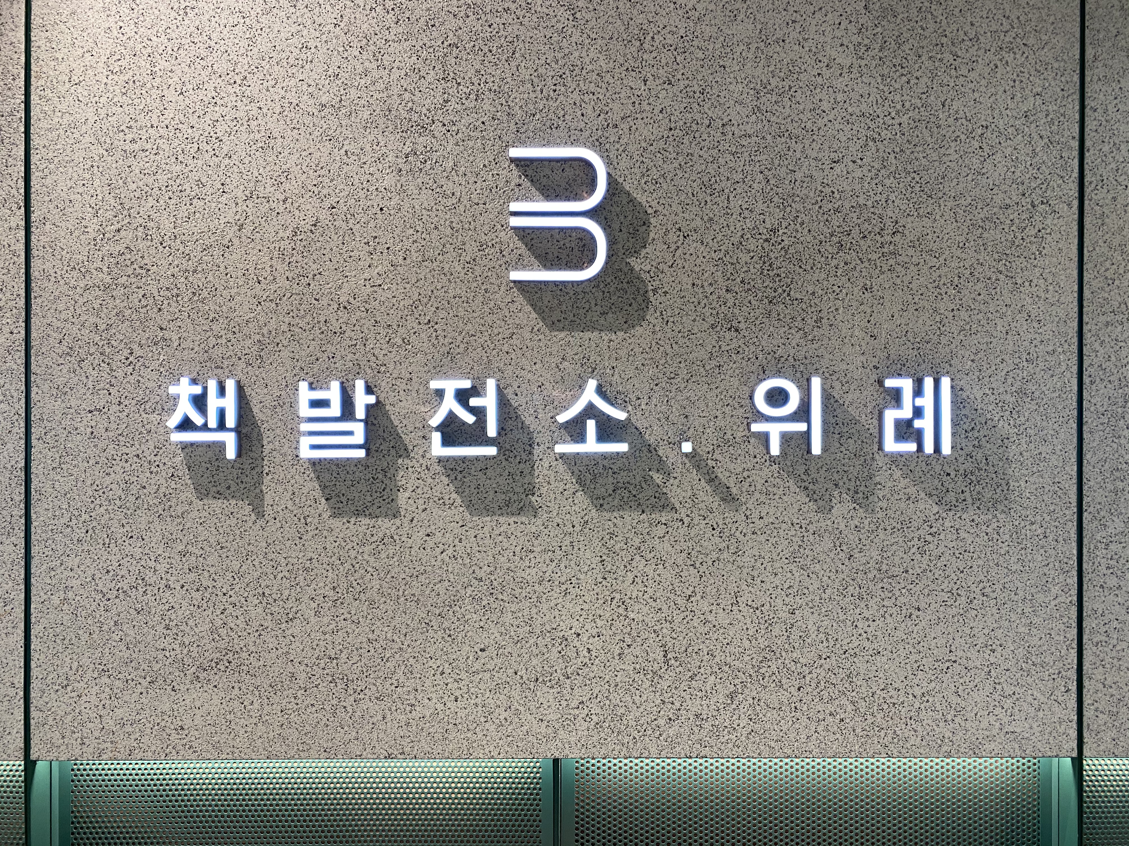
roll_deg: -0.3
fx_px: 848
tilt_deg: -1.7
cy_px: 423
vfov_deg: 53.1
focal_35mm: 26
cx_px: 564
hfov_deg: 67.3
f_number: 1.8
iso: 125
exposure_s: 1/60
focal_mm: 4.25
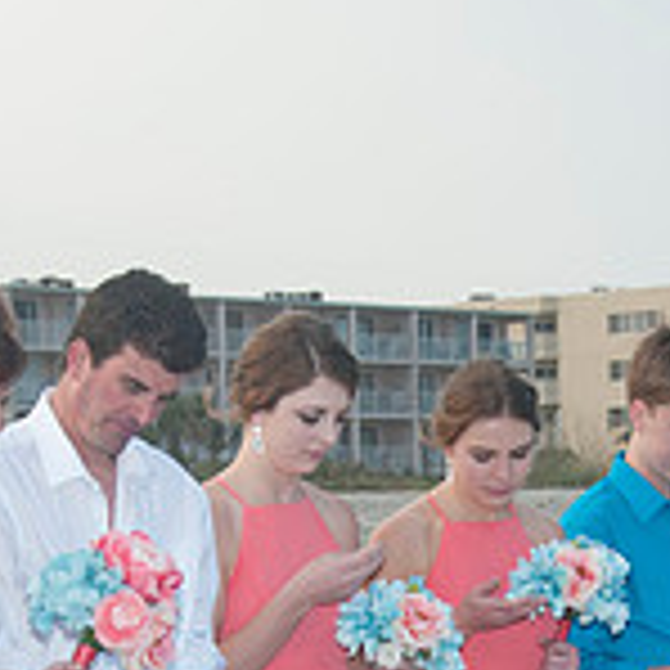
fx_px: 3898
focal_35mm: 178
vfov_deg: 9.7
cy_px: 794
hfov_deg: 9.8
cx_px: 463
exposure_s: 1/250
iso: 100
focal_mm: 36
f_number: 7.1
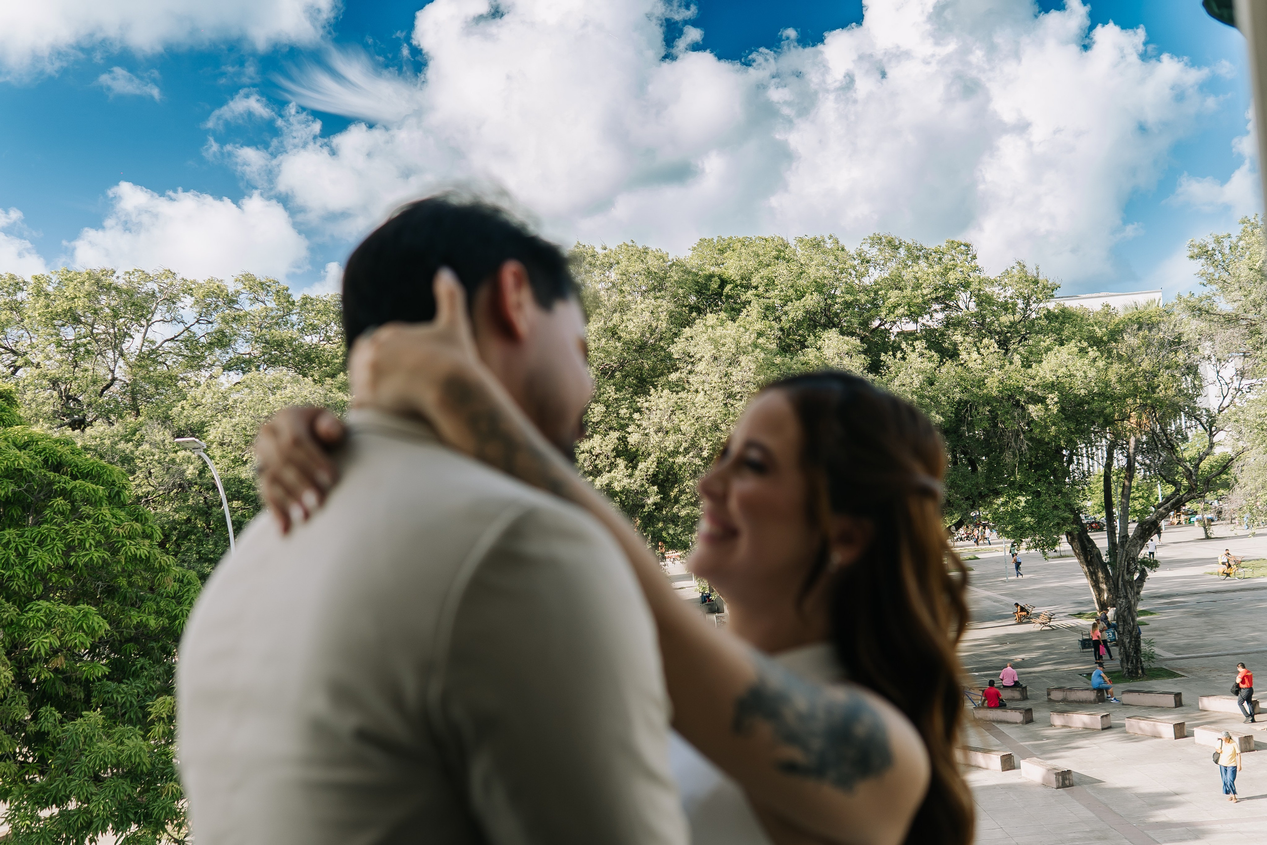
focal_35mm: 45
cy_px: 422
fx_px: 1584
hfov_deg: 43.6
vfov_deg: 29.9
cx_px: 634
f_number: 3.2
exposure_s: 1/200
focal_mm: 30
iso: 100
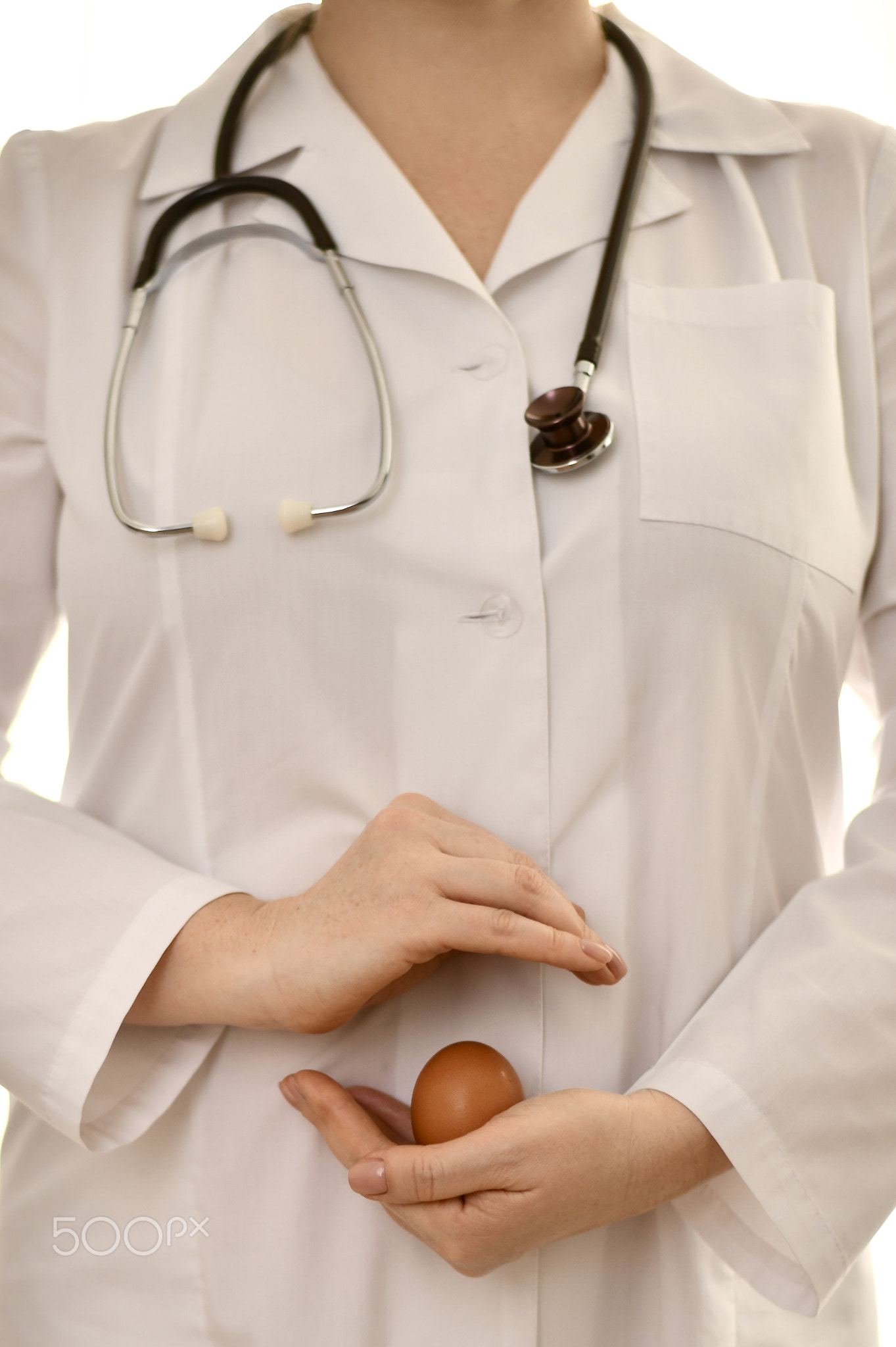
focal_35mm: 50
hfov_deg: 27.0
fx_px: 1869
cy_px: 674
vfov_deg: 39.6
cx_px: 448
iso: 250
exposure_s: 1/100
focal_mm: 50
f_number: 1.8
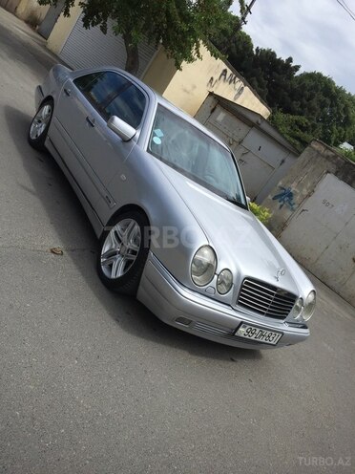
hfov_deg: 48.2
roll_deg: -34.4
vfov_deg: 61.7
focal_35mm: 29
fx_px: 397
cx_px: 178
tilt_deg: -7.9
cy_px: 237
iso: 32
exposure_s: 1/3968
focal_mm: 4.15
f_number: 2.2
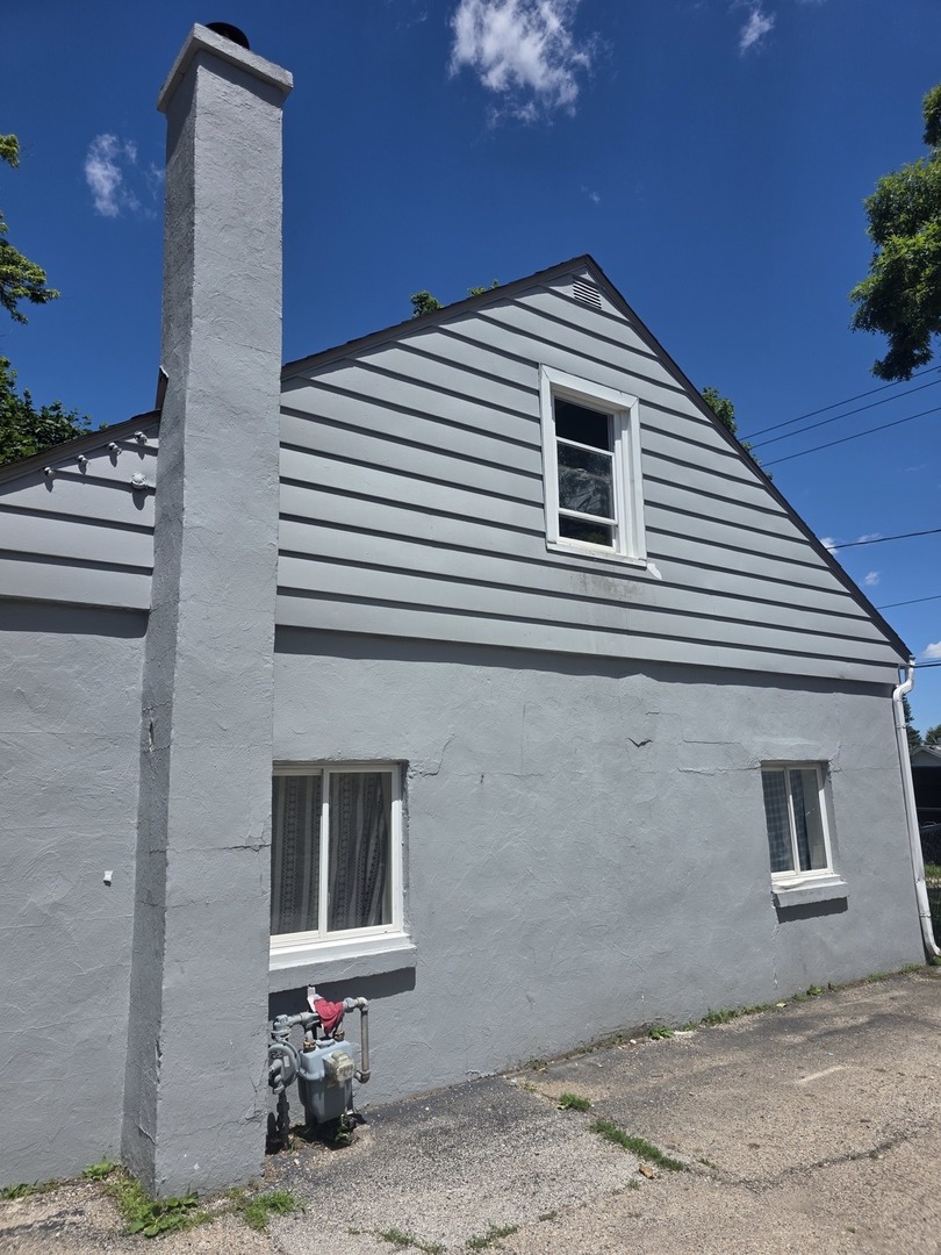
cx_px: 470
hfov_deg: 58.9
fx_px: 834
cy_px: 628
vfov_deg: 73.9
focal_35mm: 23
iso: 80
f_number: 1.7
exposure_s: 1/7944
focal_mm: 6.3
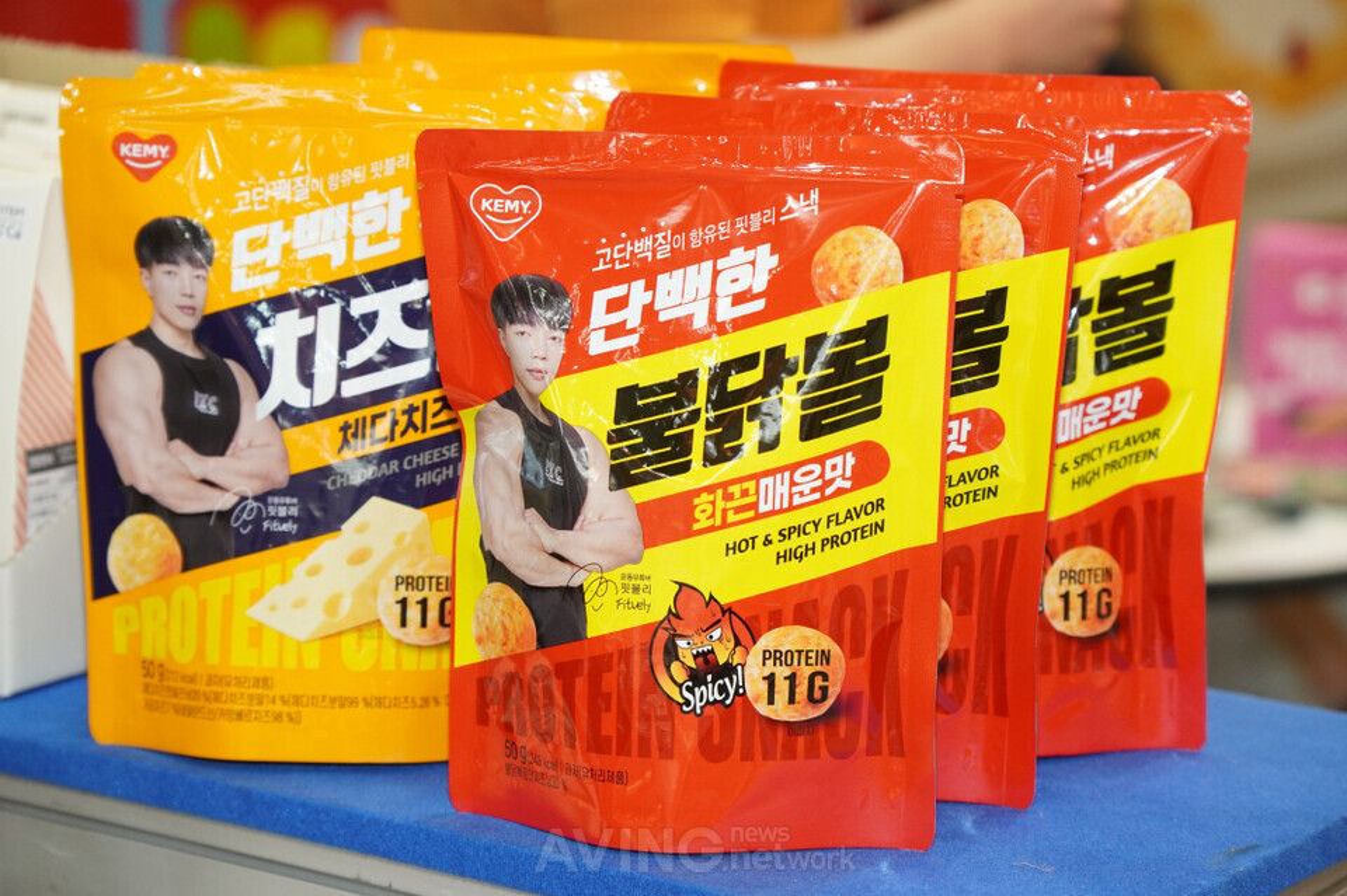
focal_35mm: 102
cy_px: 448
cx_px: 674
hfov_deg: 20.0
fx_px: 3814
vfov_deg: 13.4
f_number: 4
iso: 1250
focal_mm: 68
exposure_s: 1/160
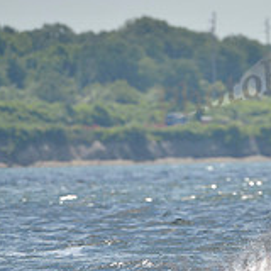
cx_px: 483
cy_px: 143
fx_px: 10912
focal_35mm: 1232
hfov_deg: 1.4
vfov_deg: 1.4
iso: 280
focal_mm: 400
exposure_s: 1/1250
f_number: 6.3
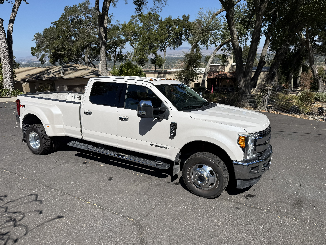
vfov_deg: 56.8
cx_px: 163
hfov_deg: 71.6
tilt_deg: -15.8
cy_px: 122
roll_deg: +1.1
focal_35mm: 24
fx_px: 226
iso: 80
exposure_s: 1/7353
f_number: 1.78
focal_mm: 6.76
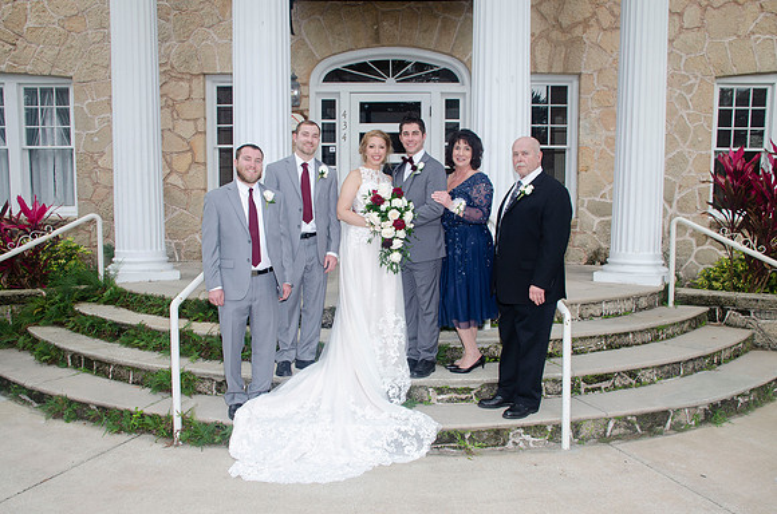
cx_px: 388
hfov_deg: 62.0
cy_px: 257
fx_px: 646
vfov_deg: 43.4
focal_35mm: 30
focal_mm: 20
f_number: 7.1
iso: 100
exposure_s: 1/250
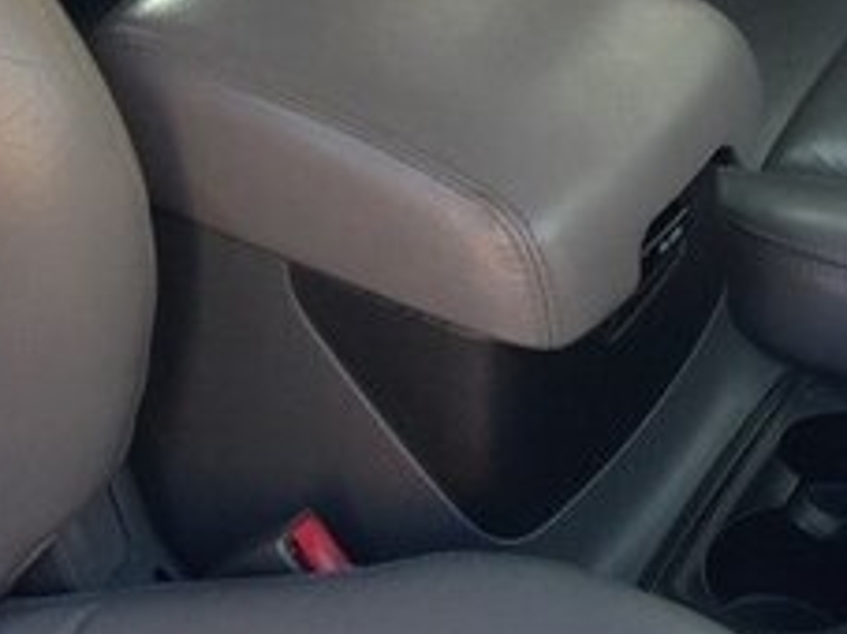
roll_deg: +1.1
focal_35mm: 96
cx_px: 287
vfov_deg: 14.5
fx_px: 2348
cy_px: -274
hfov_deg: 20.4
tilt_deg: -23.5
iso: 50
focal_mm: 4.12
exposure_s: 1/60
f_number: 2.4
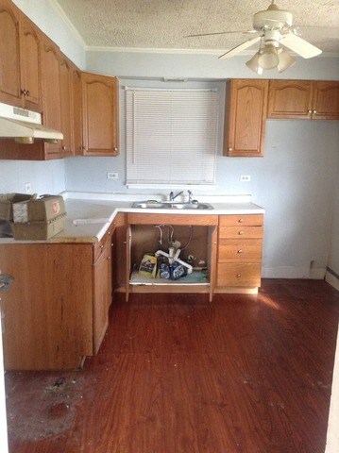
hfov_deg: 42.9
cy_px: 226
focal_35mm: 33
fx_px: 432
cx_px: 170
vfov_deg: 55.4
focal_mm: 3.3
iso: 250
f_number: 2.4
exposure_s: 1/20
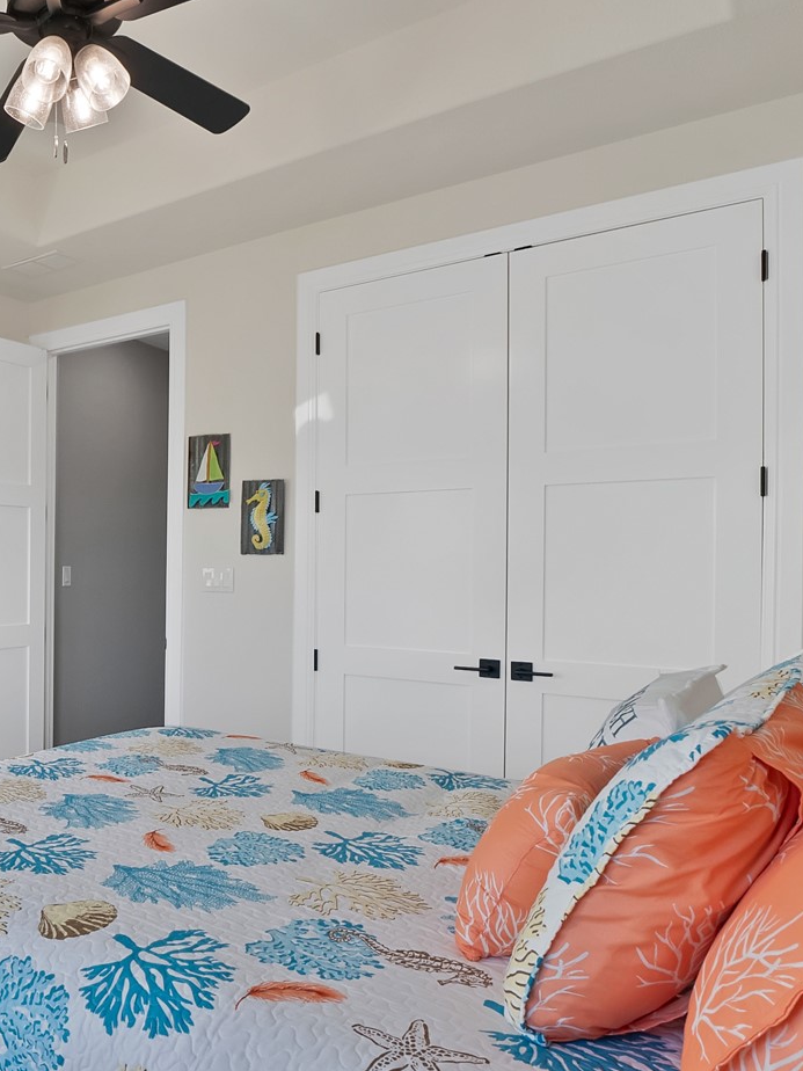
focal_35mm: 25
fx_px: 773
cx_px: 57
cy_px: 567
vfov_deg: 69.3
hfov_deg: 48.2
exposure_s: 1/40
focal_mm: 12
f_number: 9
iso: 640
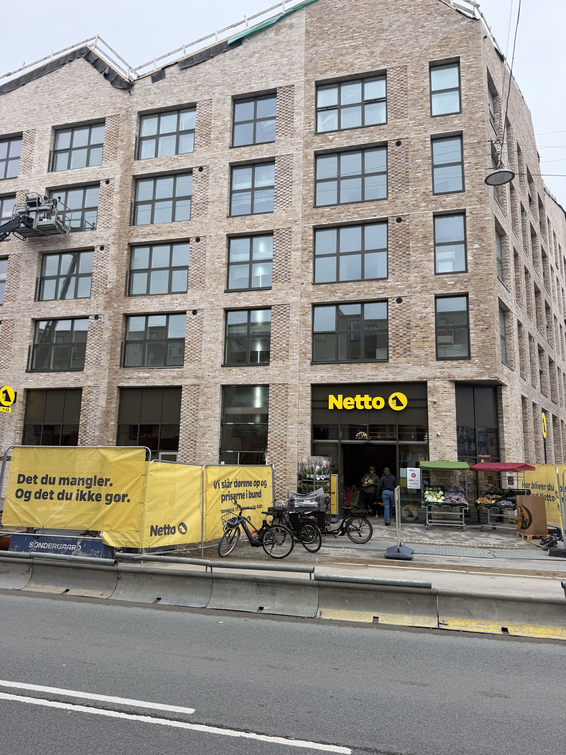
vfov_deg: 71.6
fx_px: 523
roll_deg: -1.5
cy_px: 378
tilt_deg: +10.2
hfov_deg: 56.8
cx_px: 283
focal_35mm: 24
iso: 80
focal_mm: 6.76
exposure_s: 1/632
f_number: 1.78
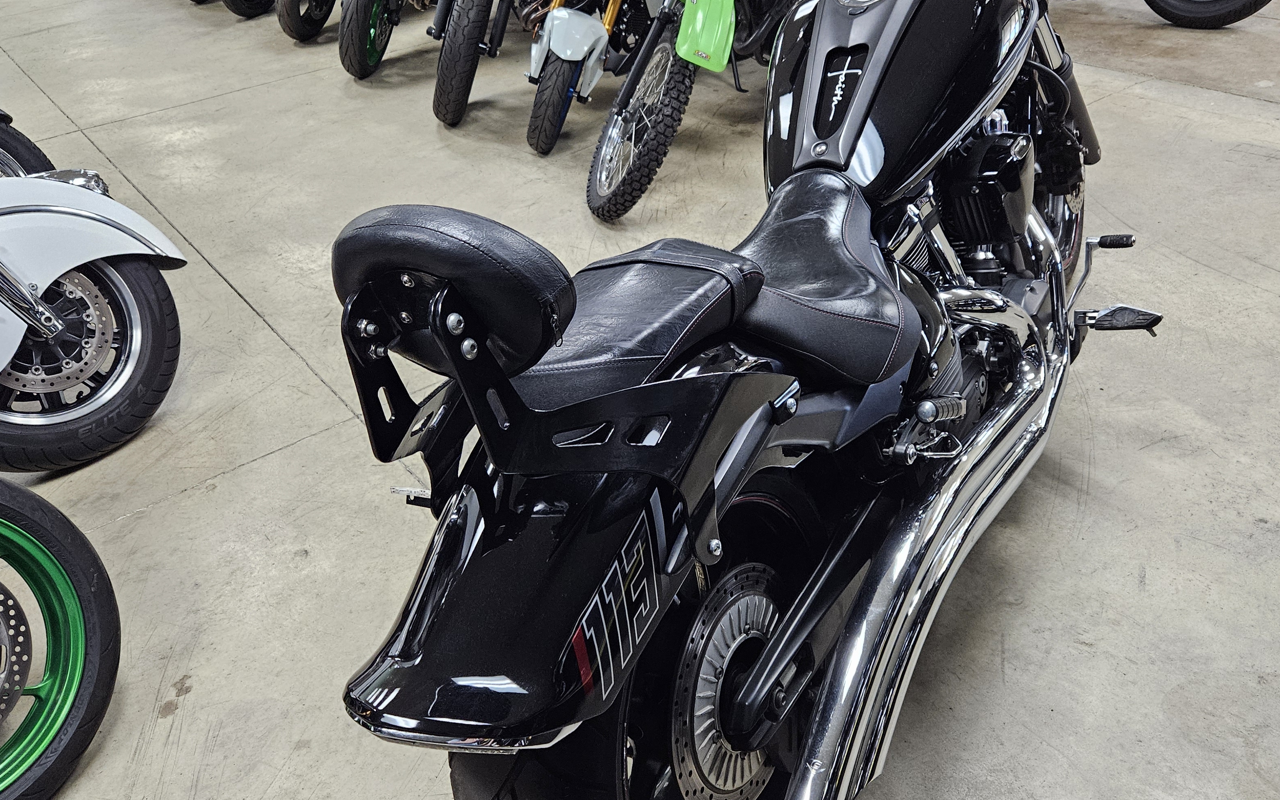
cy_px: 365
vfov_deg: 40.6
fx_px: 1081
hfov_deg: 61.1
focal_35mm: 31
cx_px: 699
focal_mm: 5.4
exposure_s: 1/120
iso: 640
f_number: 1.8
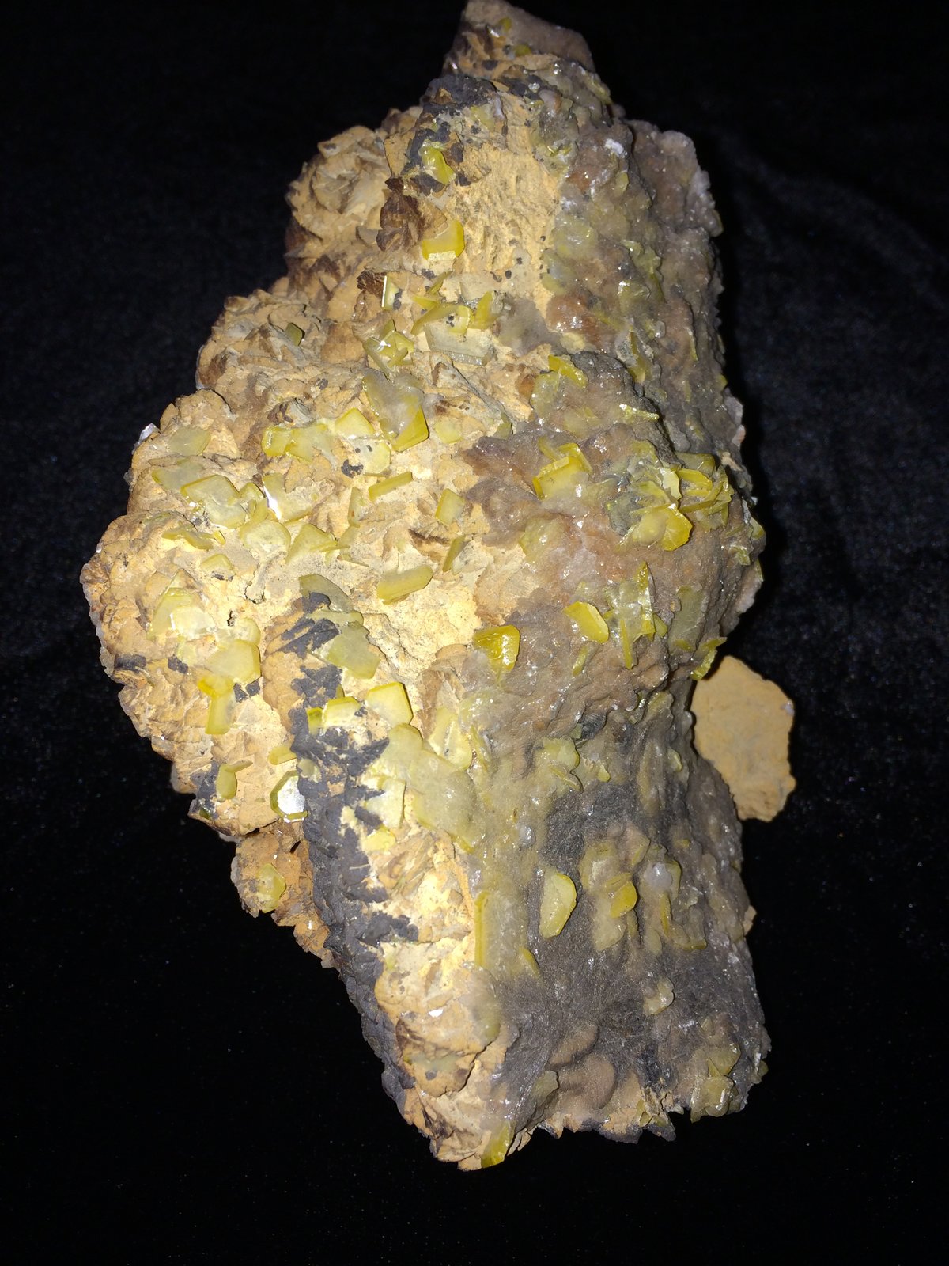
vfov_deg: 60.0
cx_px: 474
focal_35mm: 30
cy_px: 633
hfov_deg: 46.8
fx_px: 1097
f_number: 2.2
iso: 32
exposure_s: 1/140
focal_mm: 4.12
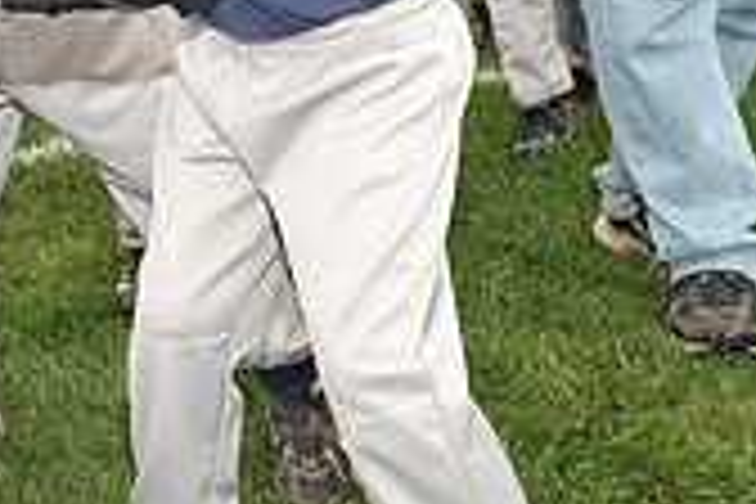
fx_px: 1743
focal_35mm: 83
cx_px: -99
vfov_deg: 15.3
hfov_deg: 22.9
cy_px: -238
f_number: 8
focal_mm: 24
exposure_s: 1/250
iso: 400
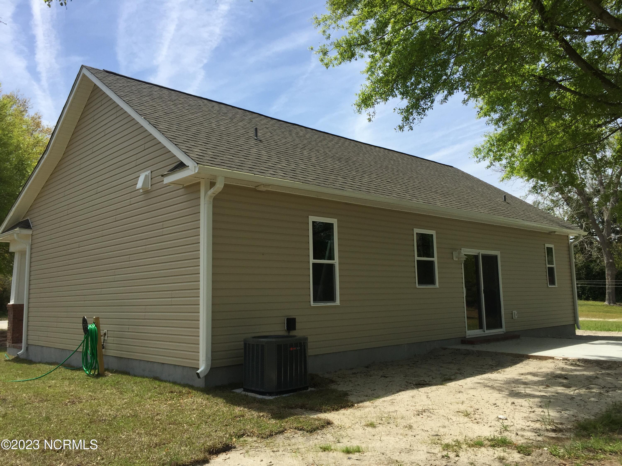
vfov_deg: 48.2
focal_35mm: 29
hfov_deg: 61.7
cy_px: 233
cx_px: 311
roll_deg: +0.2
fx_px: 521
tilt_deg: +5.7
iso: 32
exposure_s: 1/2198
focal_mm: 4.15
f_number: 2.2
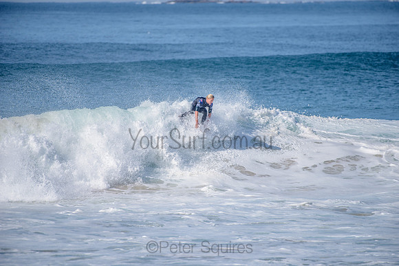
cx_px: 200
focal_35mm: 500
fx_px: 5543
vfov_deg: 2.8
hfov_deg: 4.1
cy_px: 133
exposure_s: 1/2500
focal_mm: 500
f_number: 5.6
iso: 180
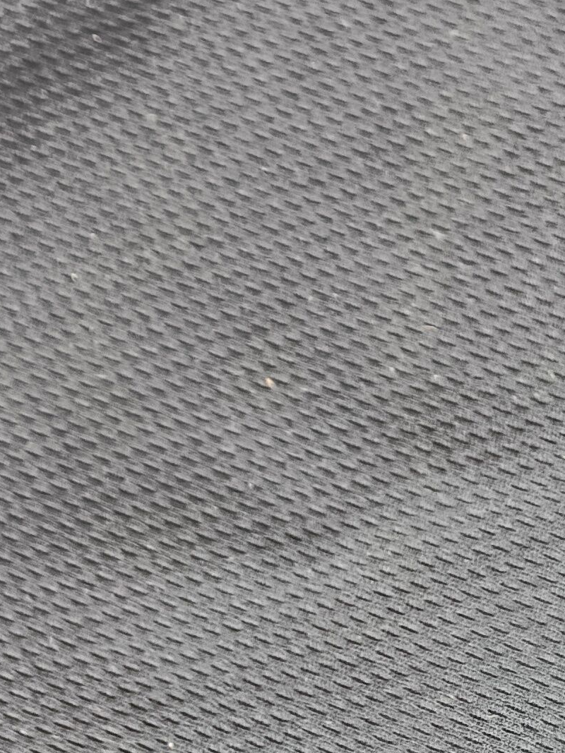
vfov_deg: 17.9
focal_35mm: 90
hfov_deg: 14.8
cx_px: -373
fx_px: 1959
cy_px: -557
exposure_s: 1/100
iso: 471
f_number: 1.7
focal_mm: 5.24
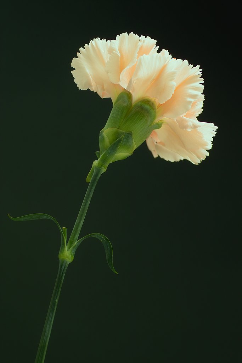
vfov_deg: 17.2
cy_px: 182
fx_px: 1199
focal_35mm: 119
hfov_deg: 11.5
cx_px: 121
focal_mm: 70
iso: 100
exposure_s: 1/30
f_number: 5.6
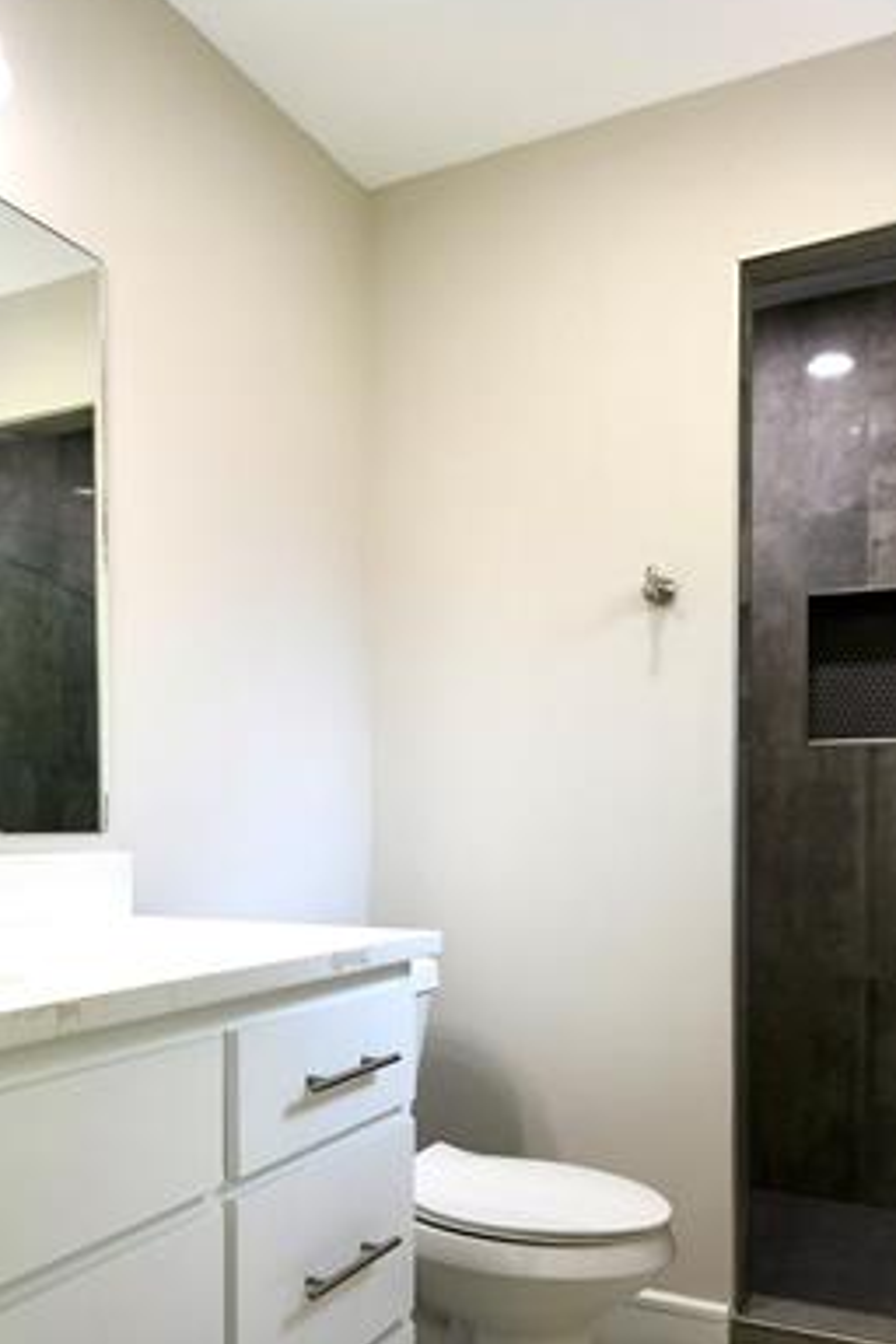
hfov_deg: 43.5
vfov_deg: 61.1
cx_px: 388
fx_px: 1120
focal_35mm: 30
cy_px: 844
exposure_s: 1/40
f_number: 4.5
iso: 200
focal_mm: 10
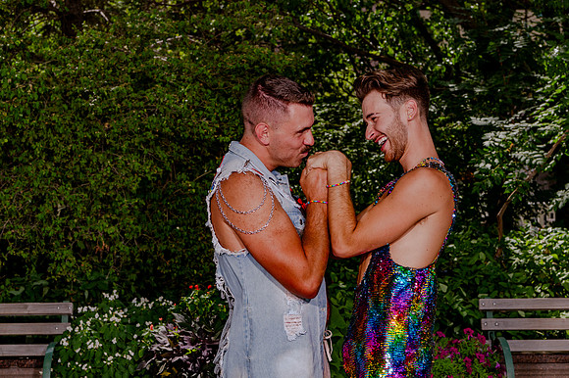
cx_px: 323
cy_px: 164
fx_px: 1039
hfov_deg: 30.6
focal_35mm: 66
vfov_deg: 20.6
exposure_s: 1/320
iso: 200
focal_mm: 58
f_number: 8
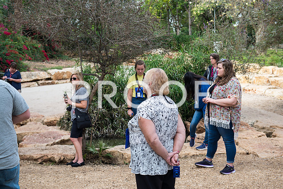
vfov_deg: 26.0
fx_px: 409
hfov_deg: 38.2
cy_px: 94
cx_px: 142
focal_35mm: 52
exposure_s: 1/250
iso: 100
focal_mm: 52
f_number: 3.5
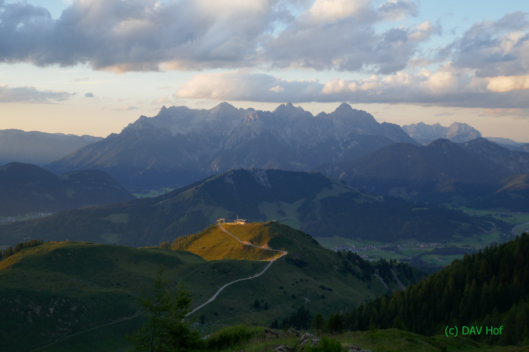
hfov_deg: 45.4
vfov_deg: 31.2
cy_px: 176
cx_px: 264
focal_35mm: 43
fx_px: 632
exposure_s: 1/160
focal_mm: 15.6
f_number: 3.9
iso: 125
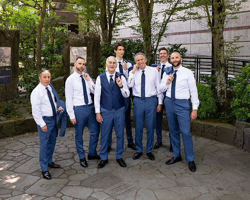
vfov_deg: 41.0
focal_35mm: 36
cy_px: 88
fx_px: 267
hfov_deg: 50.2
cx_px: 125
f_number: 6.3
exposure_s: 1/400
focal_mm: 24
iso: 1600
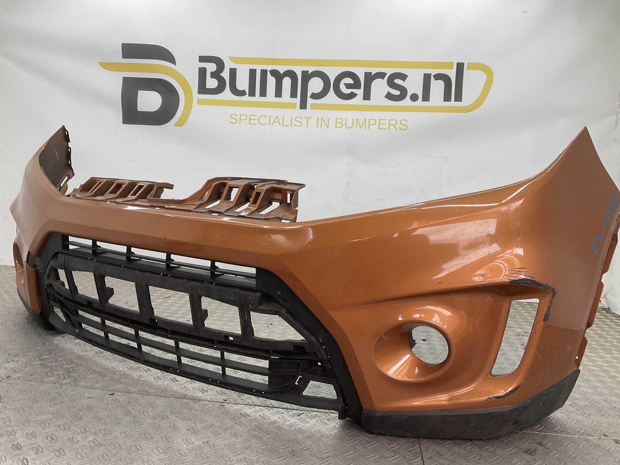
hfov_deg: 61.7
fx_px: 519
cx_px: 310
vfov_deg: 48.2
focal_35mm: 29
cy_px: 232
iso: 16
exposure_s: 1/102
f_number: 1.8
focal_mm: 3
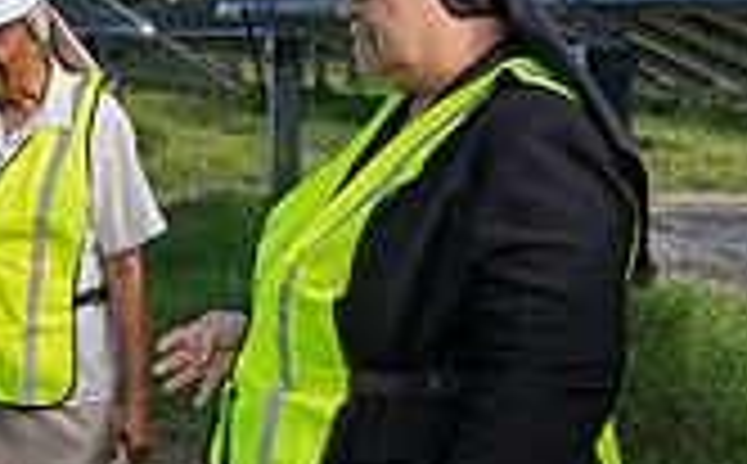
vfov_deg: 13.0
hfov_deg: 19.6
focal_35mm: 100
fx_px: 2032
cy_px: 214
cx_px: -144
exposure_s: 1/500
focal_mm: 28
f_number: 8
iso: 200
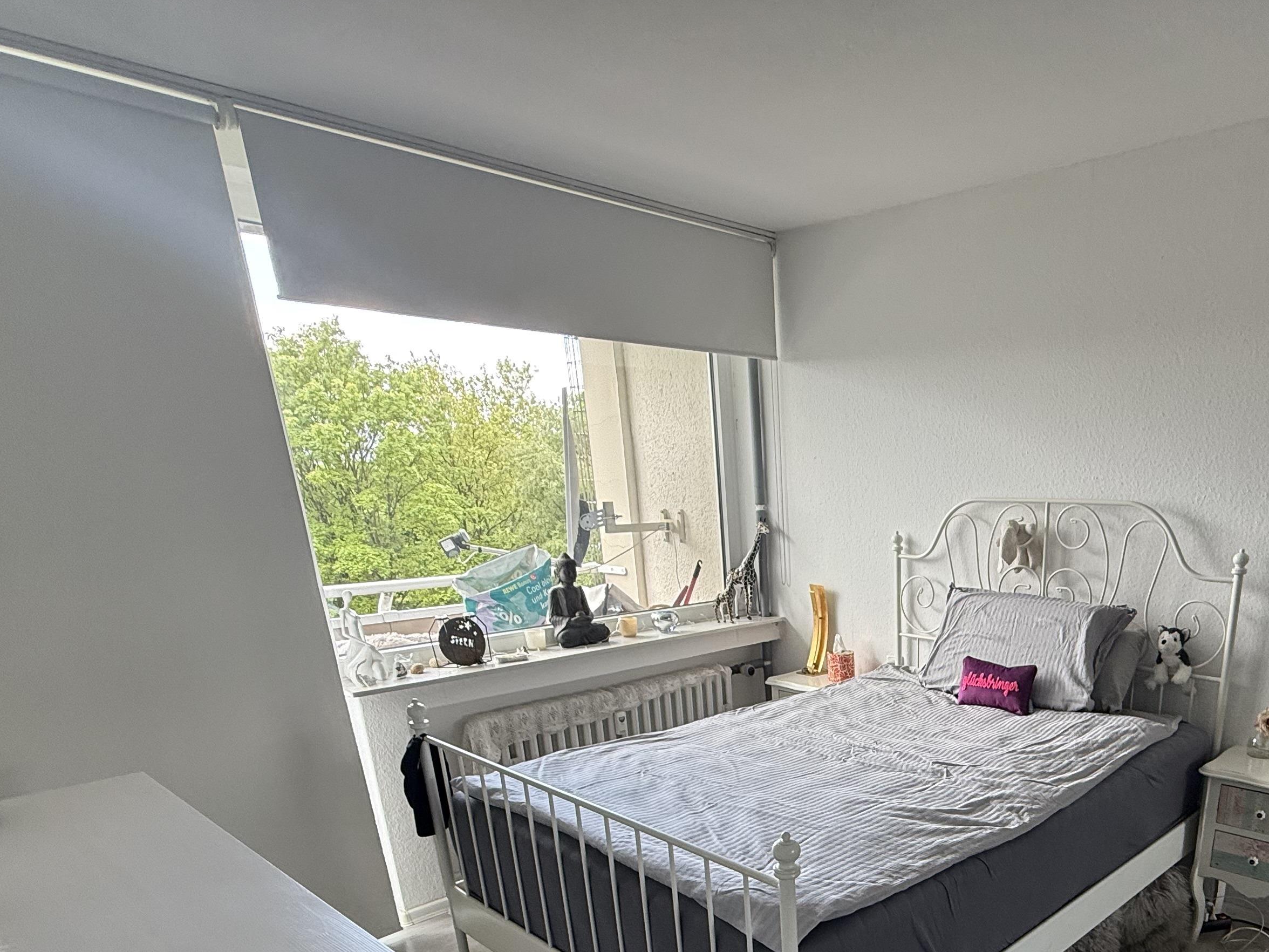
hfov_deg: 68.6
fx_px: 880
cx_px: 893
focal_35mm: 24
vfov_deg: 52.0
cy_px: 801
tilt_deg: -20.6
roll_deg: +0.4
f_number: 2.2
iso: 100
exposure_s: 1/99
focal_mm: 2.22
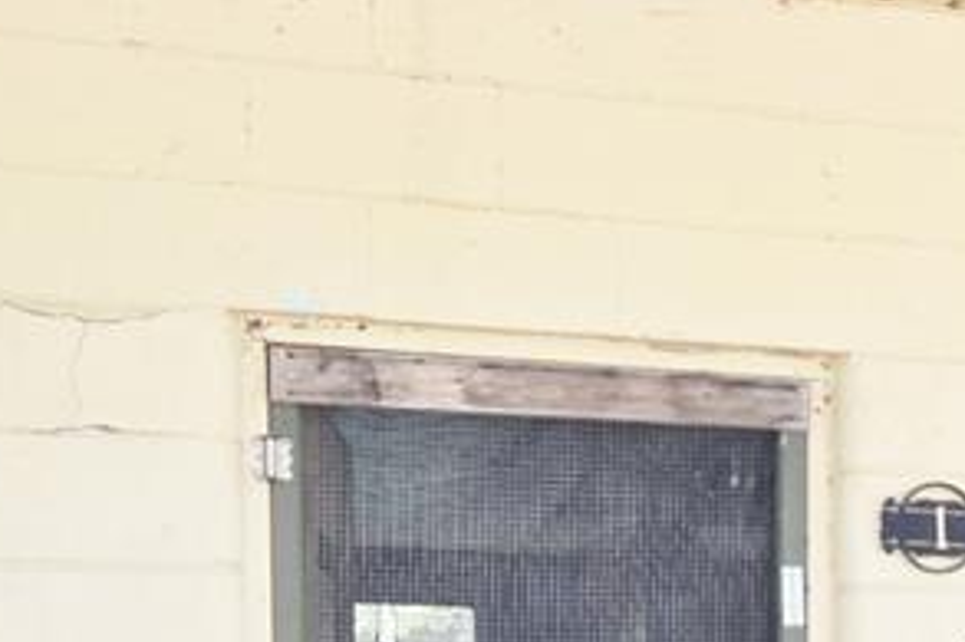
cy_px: 882
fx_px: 2110
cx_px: 899
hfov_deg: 24.9
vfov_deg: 16.2
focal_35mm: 79
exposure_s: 1/125
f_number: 5.6
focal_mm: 15
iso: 400
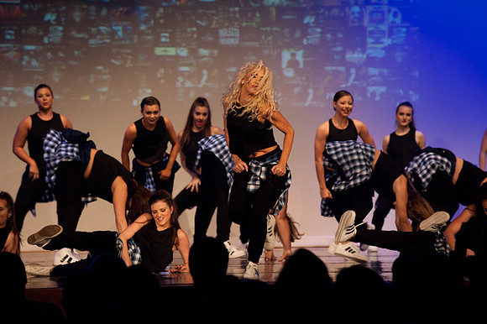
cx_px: 244
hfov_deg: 10.3
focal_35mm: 200
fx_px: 2704
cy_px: 162
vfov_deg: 6.9
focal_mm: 200
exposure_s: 1/200
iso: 3200
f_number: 4
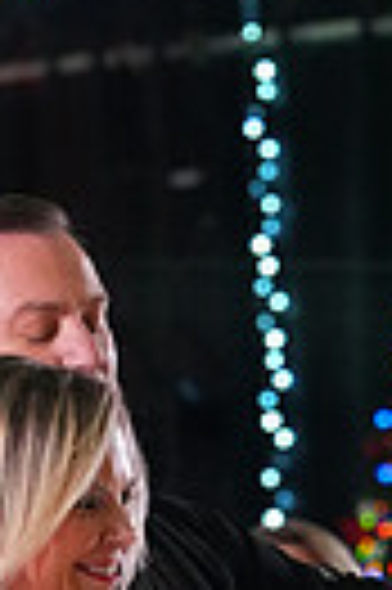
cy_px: 1094
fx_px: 9809
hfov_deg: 2.3
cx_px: -11
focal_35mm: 599
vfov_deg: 3.4
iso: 8000
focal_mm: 135
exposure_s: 1/400
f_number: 5
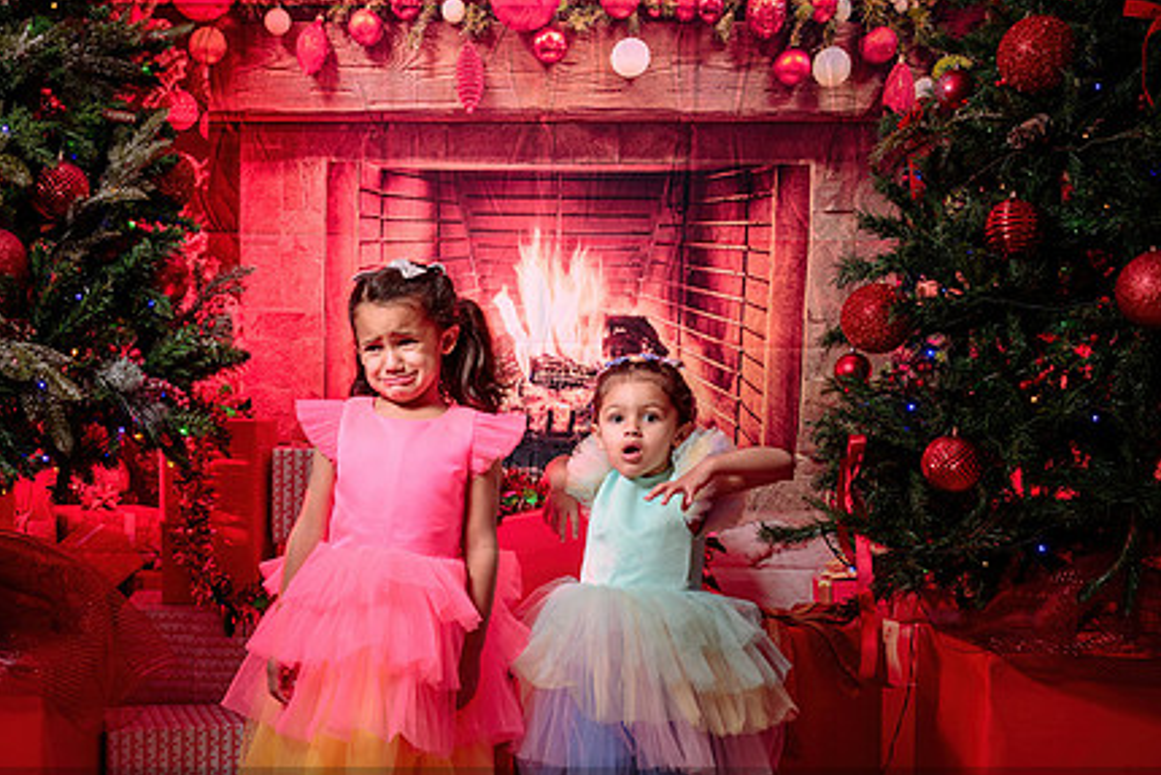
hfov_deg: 38.4
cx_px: 389
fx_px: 1645
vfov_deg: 26.4
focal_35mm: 51
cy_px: 487
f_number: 4
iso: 500
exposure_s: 1/160
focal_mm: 36
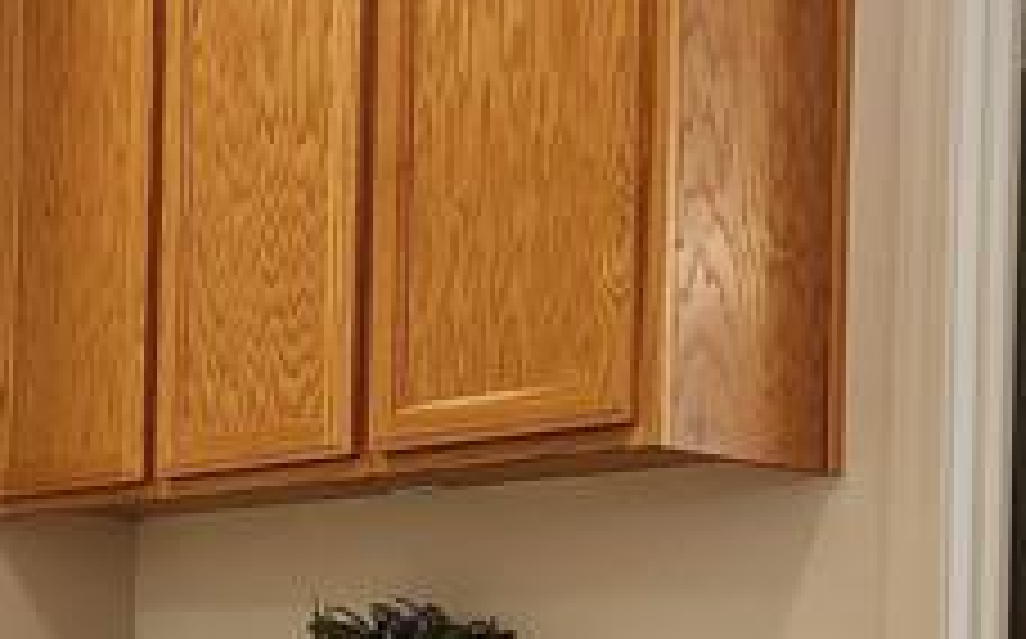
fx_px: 1732
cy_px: 684
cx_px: 0
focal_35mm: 62
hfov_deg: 30.6
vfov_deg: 20.1
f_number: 2.2
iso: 200
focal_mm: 2.2
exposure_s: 1/60
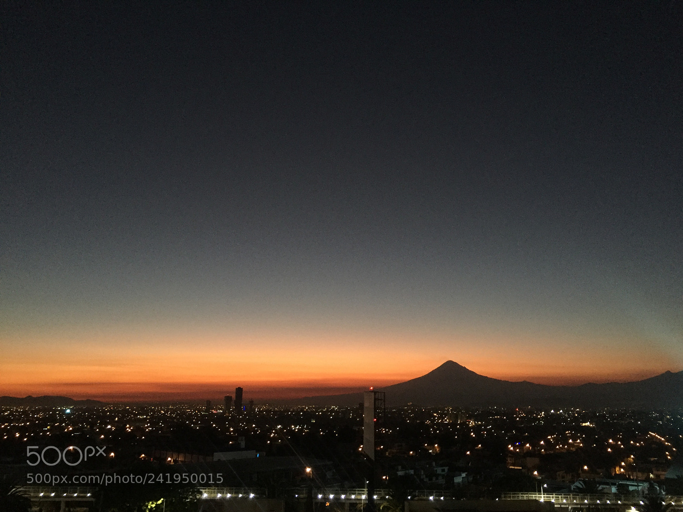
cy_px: 256
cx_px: 342
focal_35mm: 29
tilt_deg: +15.4
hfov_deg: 61.7
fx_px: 572
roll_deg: -1.8
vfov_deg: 48.2
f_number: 2.2
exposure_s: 1/17
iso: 250
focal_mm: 4.15
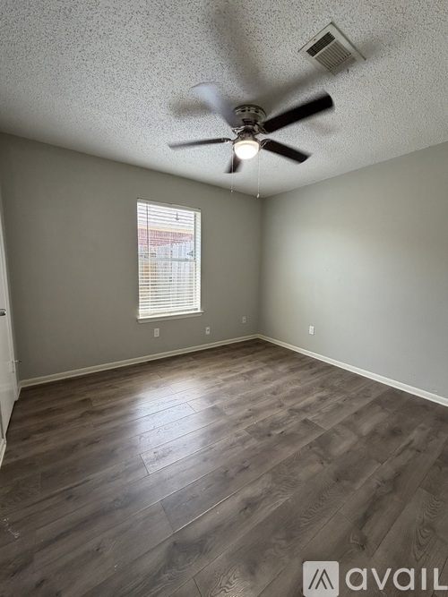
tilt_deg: -6.8
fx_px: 242
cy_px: 298
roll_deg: -1.3
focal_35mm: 14
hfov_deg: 85.7
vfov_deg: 102.1
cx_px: 224
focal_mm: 2.22
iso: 250
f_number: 2.2
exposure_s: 1/121
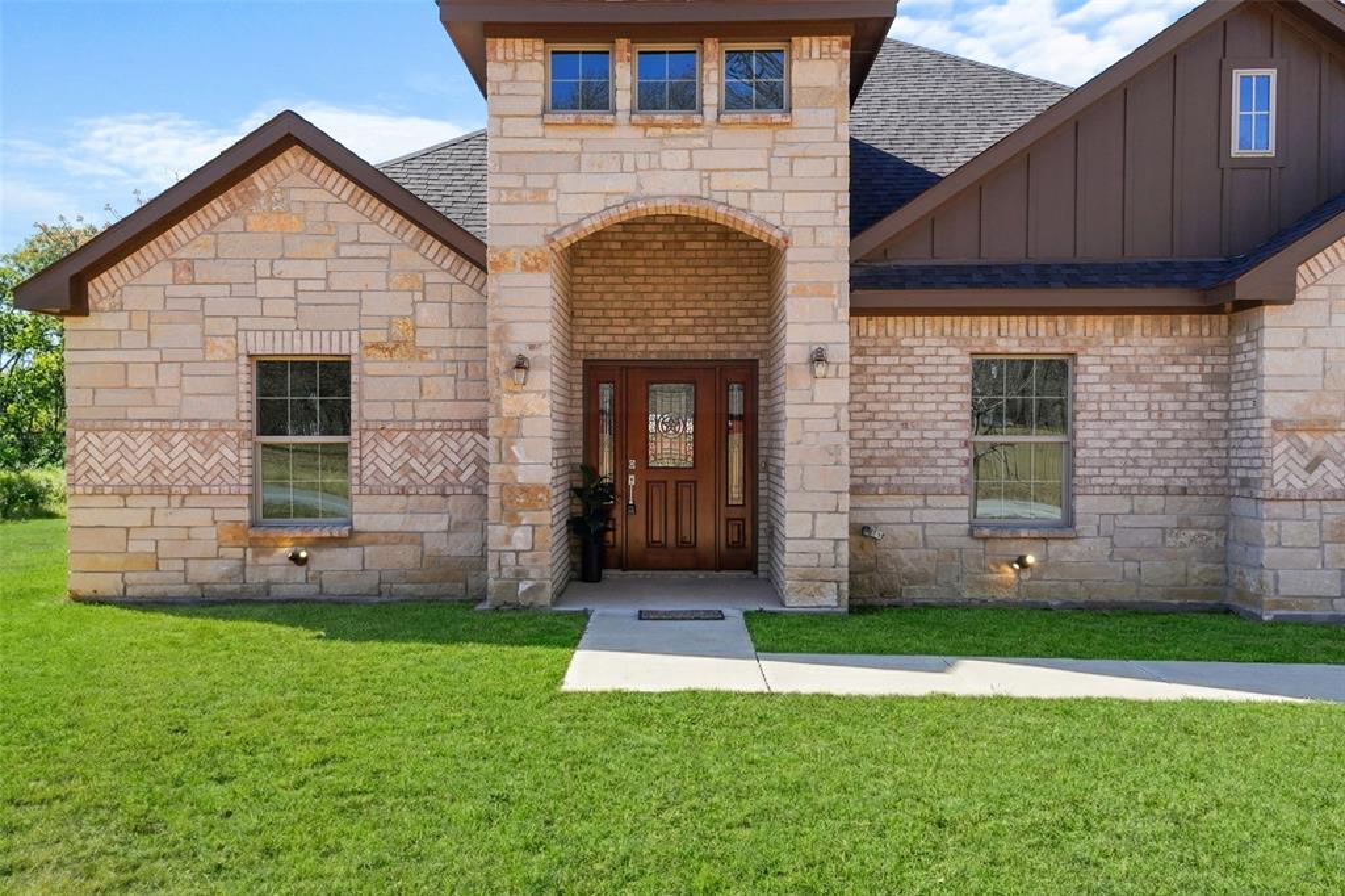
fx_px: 1158
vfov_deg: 42.3
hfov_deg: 60.3
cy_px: 448
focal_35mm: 31
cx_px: 672
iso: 640
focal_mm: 20.9
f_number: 9
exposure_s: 1/640
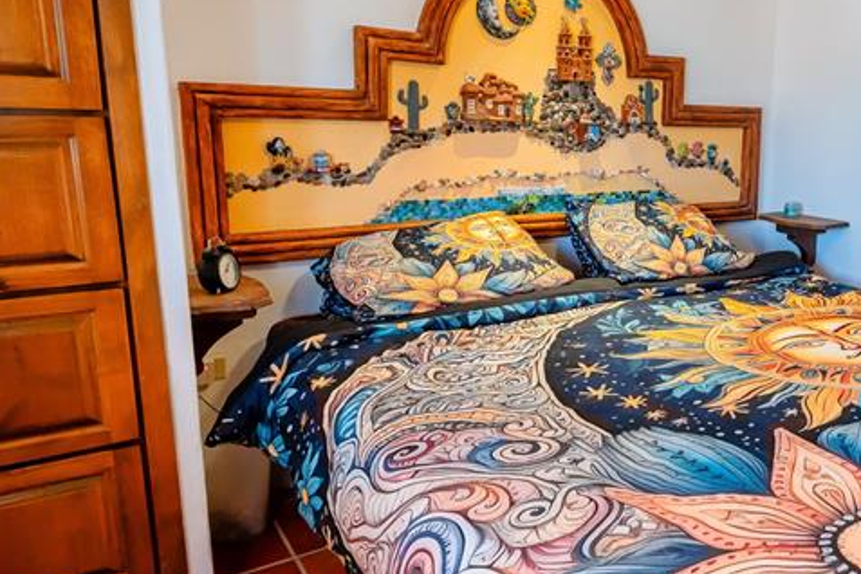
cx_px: 707
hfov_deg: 56.7
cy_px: 258
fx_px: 717
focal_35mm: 30
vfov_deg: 43.6
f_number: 4
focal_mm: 14
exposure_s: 1/45
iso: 1000
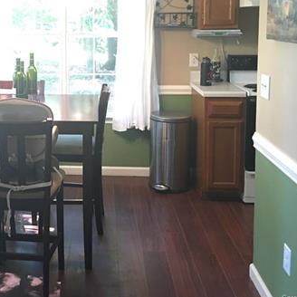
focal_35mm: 50
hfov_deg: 33.0
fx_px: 485
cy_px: 86
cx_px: 57
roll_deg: +0.3
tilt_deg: -7.0
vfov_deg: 33.5
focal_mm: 4.15
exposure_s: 1/15
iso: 64
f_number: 2.2
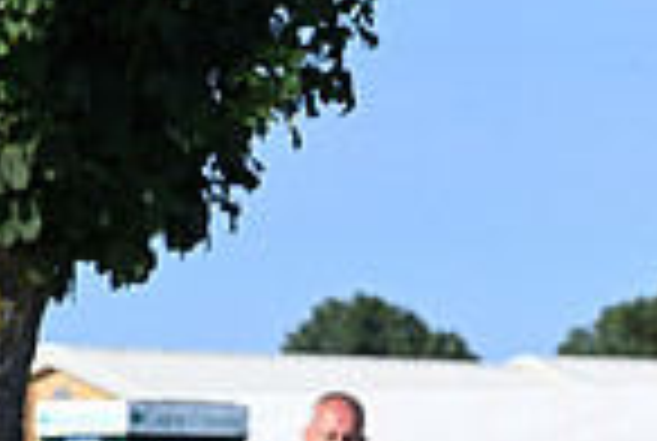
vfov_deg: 3.7
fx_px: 6821
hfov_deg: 5.5
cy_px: 700
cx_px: 963
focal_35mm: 373
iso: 500
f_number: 6.3
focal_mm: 94
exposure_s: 1/2000
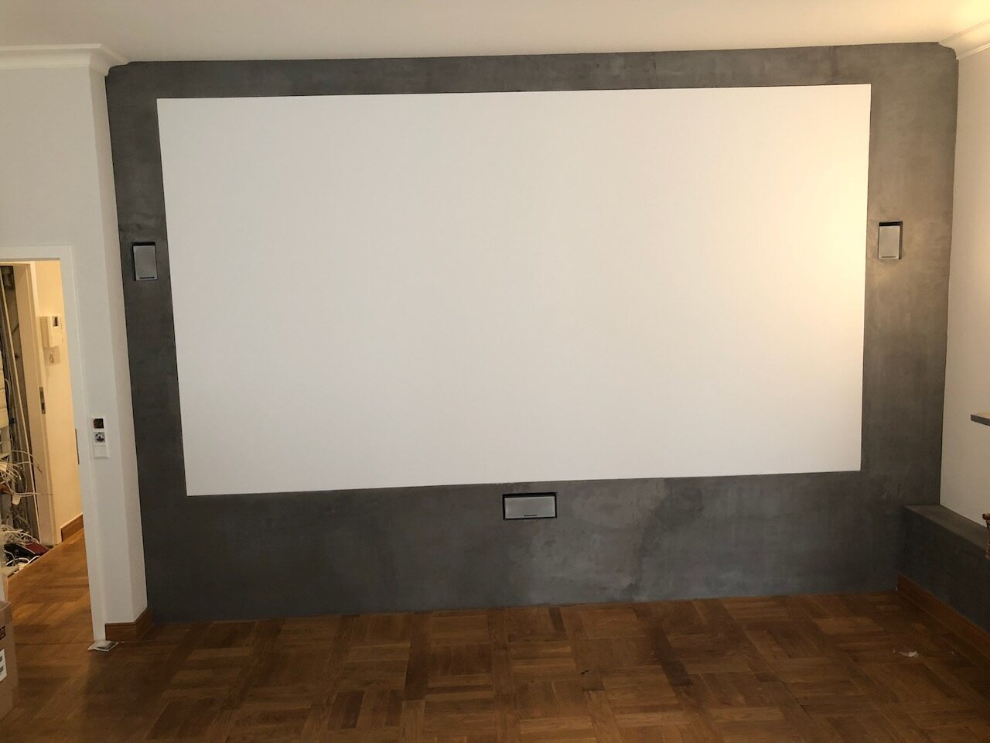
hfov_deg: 63.4
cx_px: 495
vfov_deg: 49.7
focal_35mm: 28
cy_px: 372
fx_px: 801
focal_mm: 3.99
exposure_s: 1/17
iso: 50
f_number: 1.8
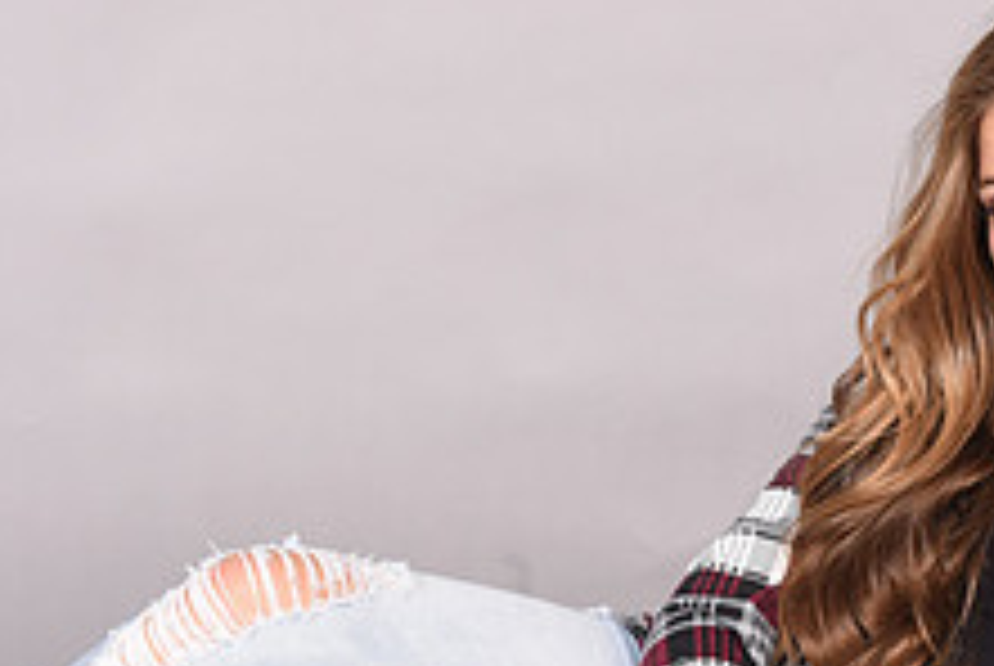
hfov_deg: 17.3
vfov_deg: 11.6
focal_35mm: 118
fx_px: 3262
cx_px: 670
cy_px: 560
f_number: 10
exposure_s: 1/200
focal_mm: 45
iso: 400
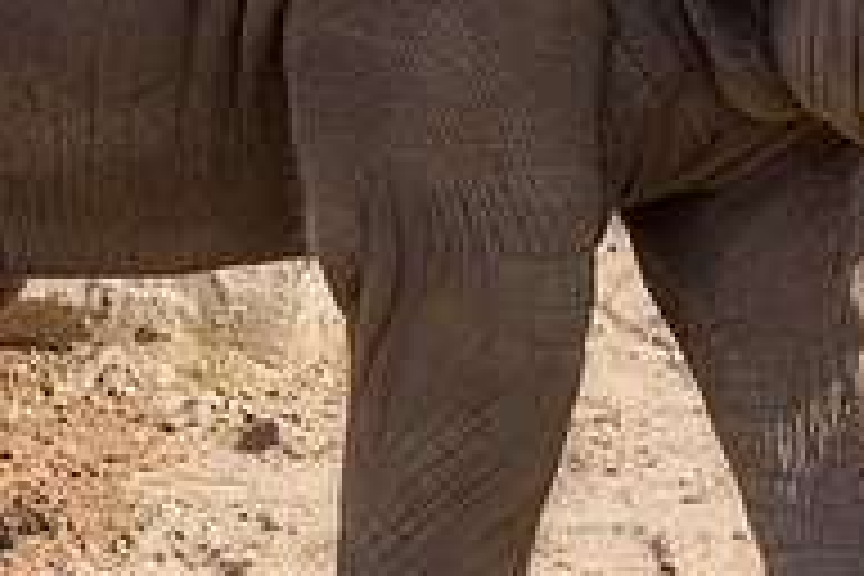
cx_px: 534
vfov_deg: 2.7
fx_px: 12143
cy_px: 64
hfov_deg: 4.1
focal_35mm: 506
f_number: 8
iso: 1000
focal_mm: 110
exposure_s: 1/800
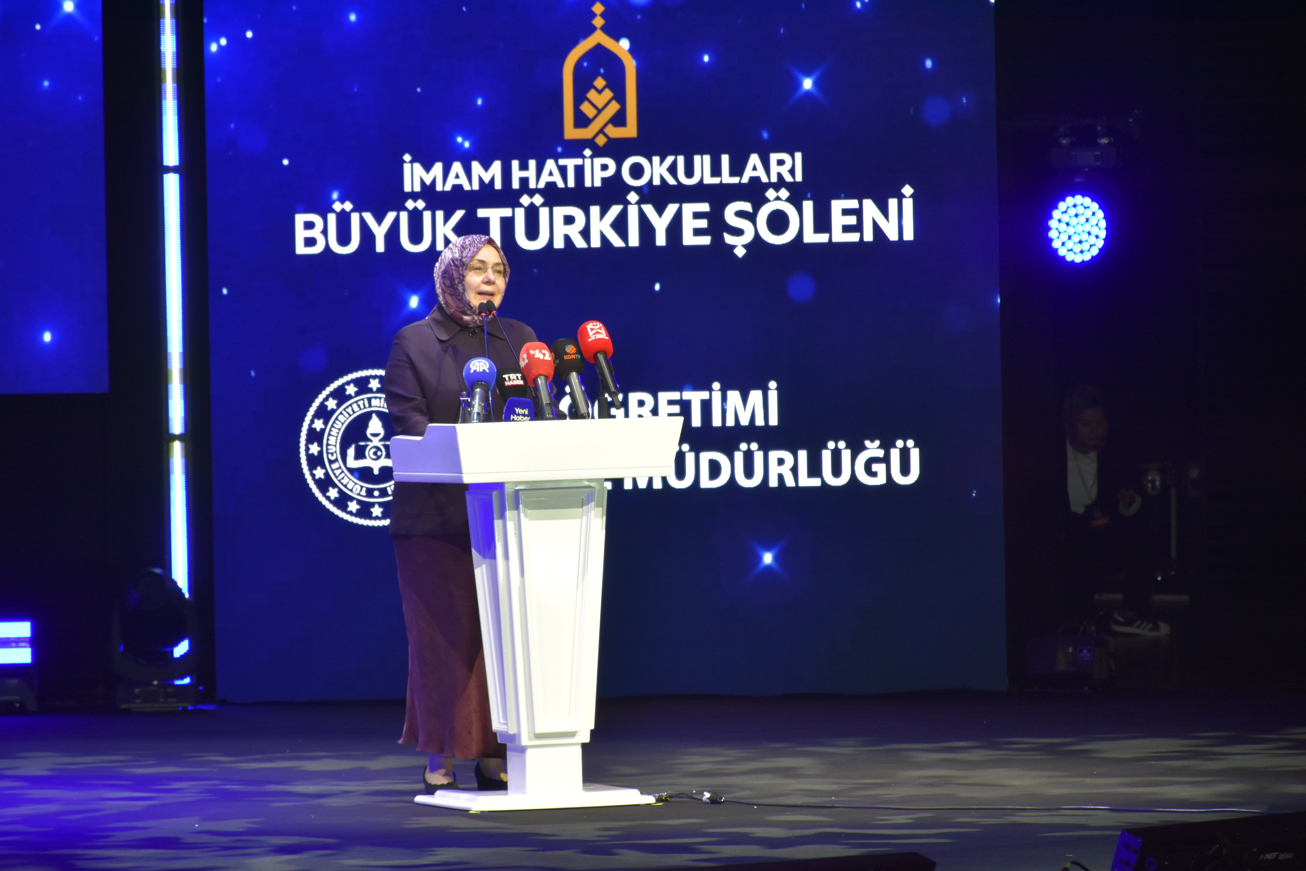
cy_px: 436
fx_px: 7618
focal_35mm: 210
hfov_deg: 9.8
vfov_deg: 6.5
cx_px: 653
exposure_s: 1/60
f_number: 5.6
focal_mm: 140
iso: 720
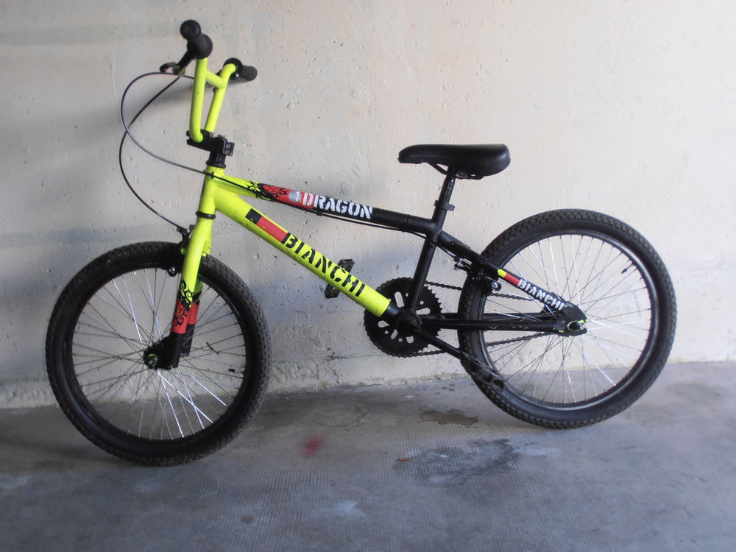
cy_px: 276
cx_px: 368
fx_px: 936
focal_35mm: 44
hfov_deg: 42.9
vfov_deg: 32.9
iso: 100
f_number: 4.2
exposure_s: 1/40
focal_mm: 7.87
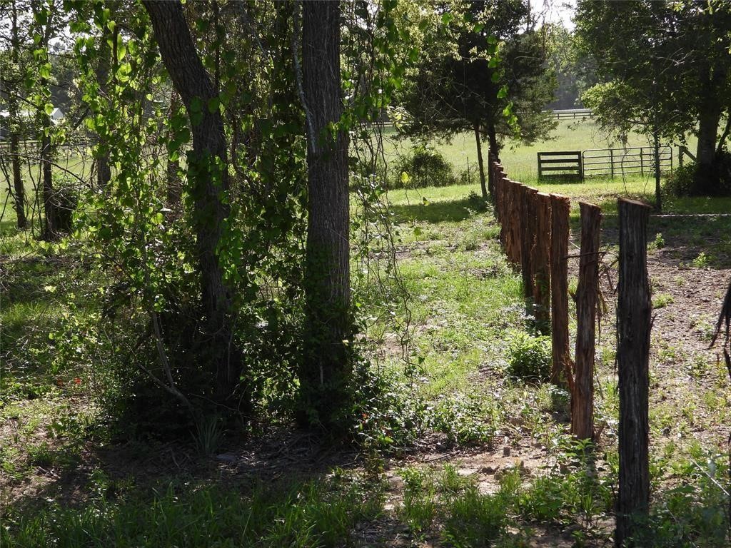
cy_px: 274
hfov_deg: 26.0
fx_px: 1584
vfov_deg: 19.6
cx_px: 366
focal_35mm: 75
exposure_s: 1/500
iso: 100
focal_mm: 13.5
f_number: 3.5
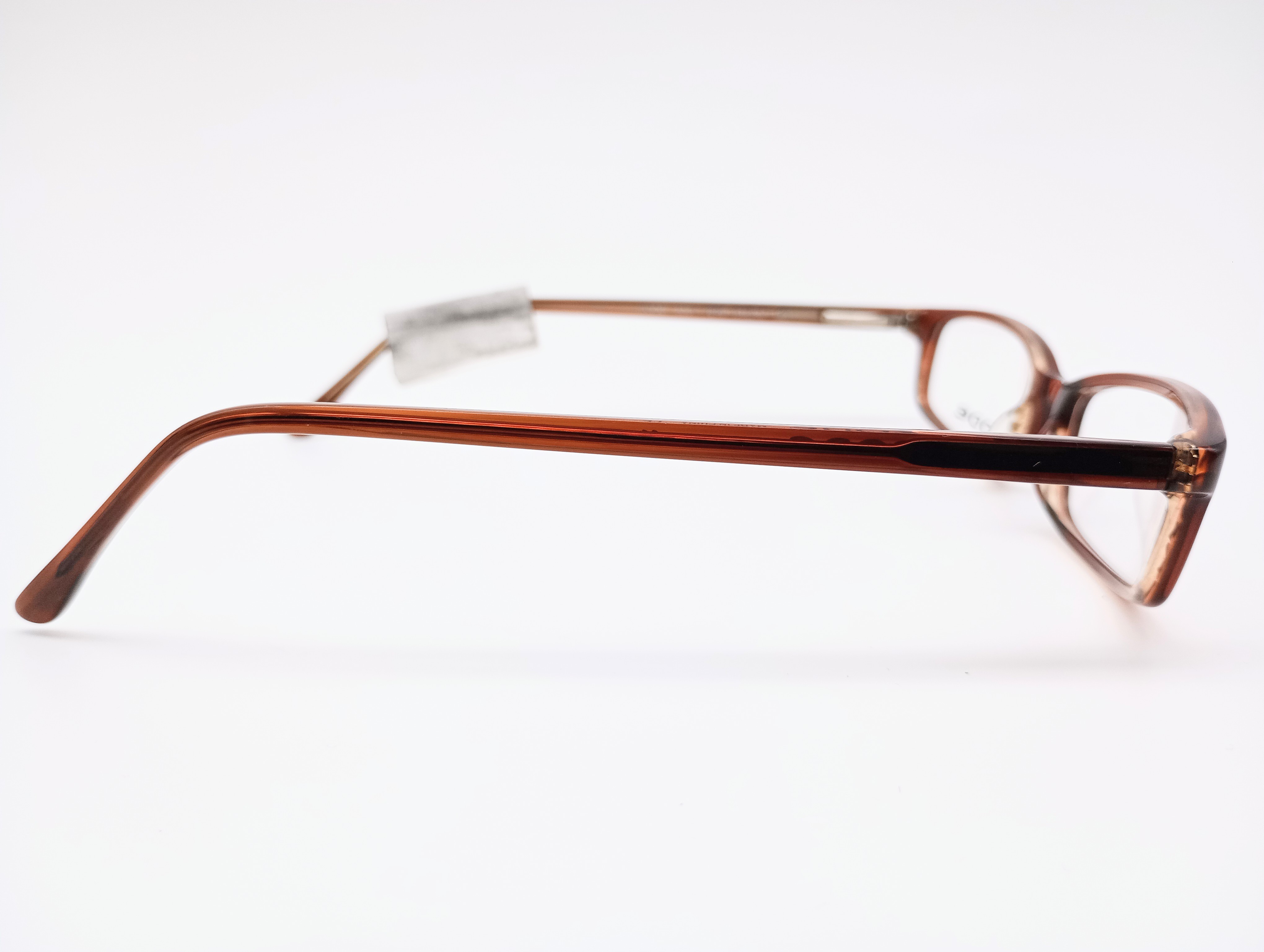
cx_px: 632
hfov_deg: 63.4
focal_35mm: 28
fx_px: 1024
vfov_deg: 49.9
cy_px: 476
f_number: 1.8
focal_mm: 4.27
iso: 100
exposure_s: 1/133
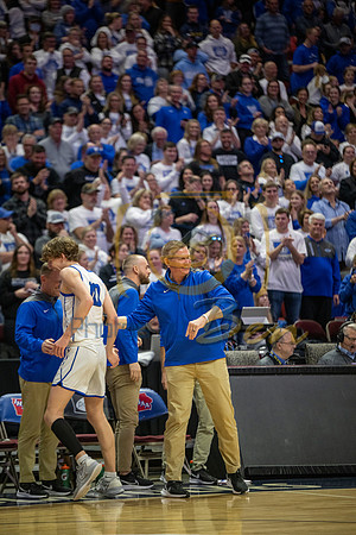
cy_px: 268
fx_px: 2447
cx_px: 178
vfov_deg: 12.5
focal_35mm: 165
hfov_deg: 8.3
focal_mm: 165
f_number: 2.8
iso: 2500
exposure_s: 1/1000
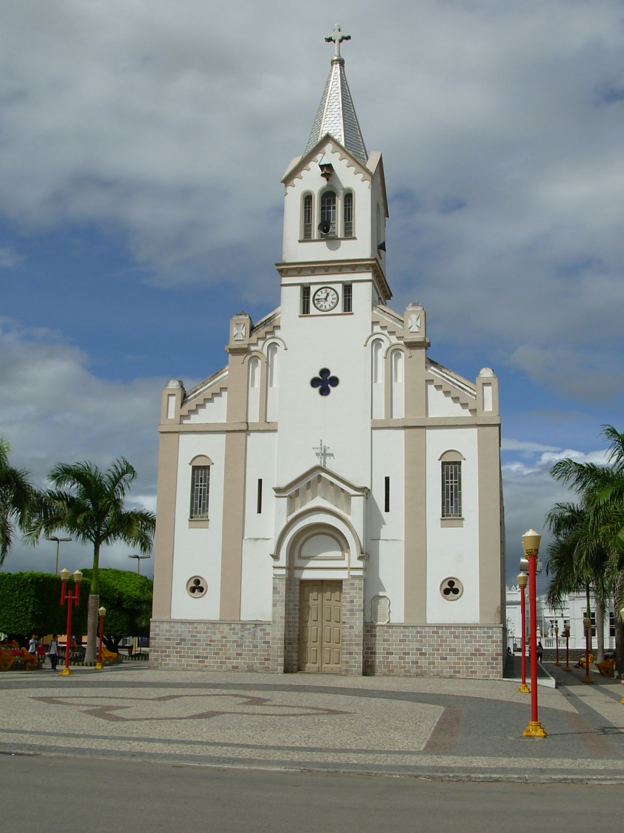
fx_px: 913
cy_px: 416
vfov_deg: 49.0
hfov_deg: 37.7
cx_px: 312
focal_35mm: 38
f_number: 4.9
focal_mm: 6.3
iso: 50
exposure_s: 1/1367
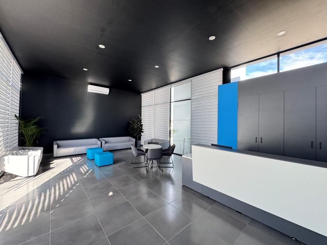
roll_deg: -0.5
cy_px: 122
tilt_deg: +0.9
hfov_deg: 102.1
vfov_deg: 85.7
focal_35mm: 14
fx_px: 132
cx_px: 164
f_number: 2.2
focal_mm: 2.22
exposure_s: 1/99
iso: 100
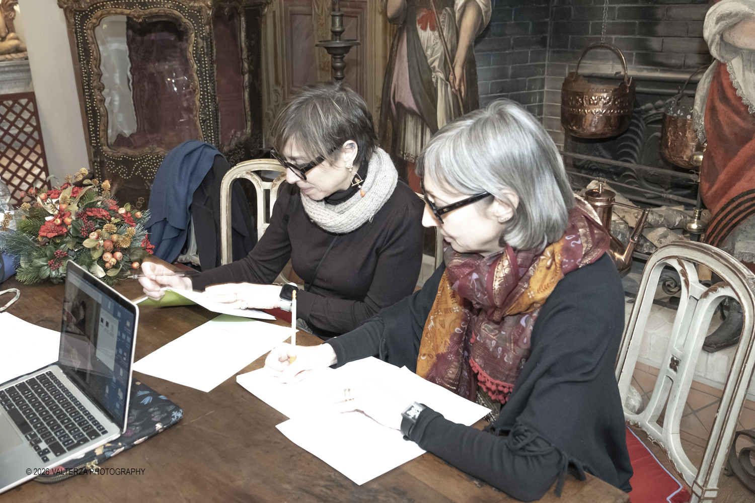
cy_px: 252
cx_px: 378
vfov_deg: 41.1
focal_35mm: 32
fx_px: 671
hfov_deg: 58.7
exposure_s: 1/60
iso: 2500
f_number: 4
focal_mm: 21.2
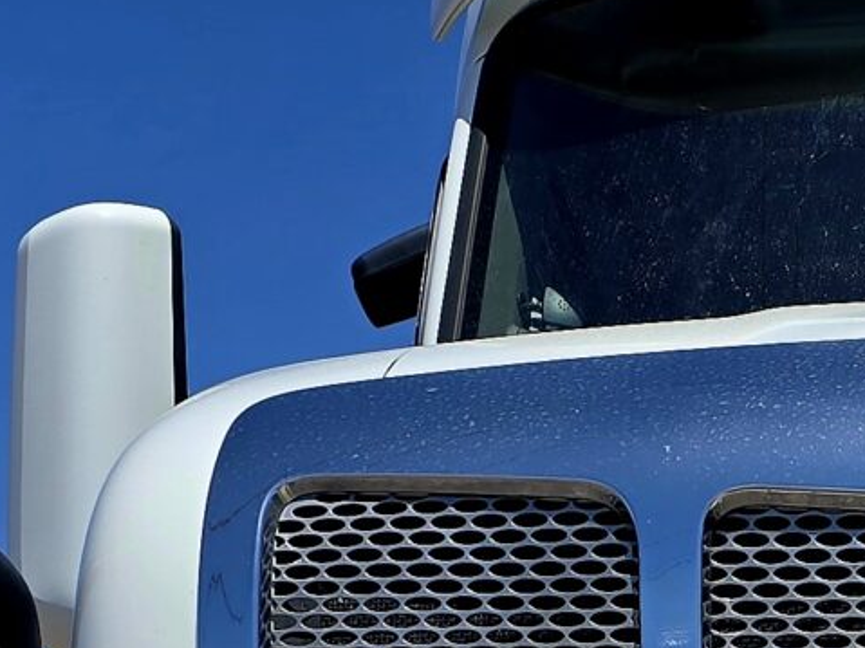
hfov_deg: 15.1
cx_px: 1194
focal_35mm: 123
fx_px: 3073
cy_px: 1161
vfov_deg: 11.2
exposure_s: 1/1250
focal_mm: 6.3
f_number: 1.7
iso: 12
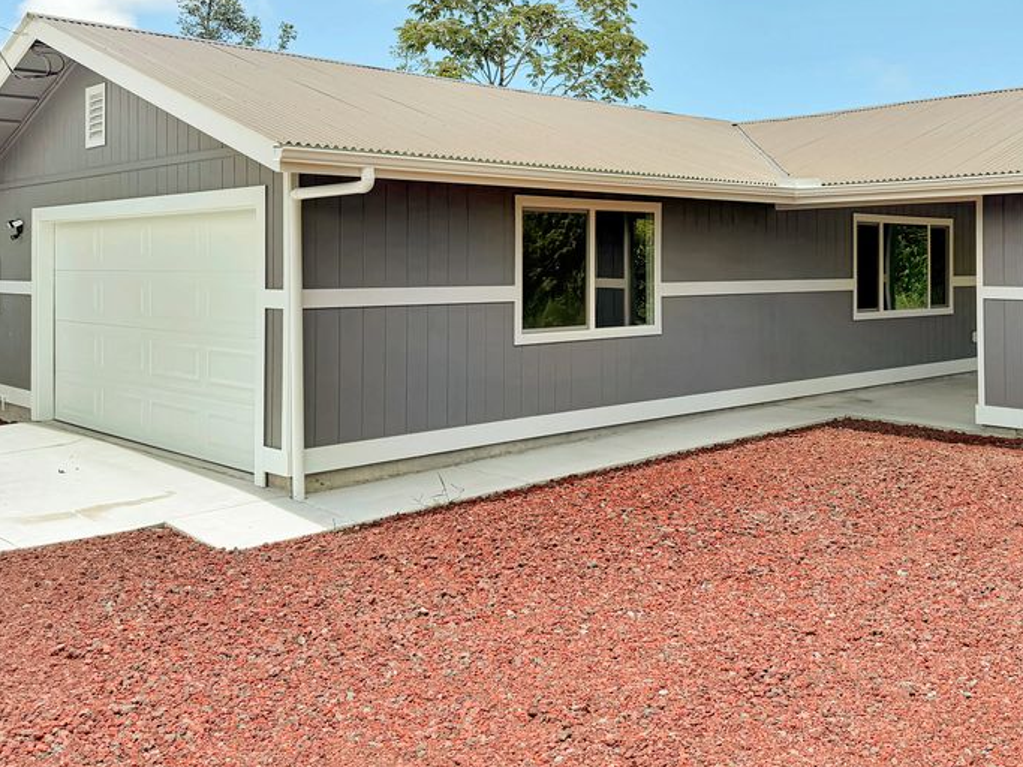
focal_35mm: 36
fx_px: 1064
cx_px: 620
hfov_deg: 51.0
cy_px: 220
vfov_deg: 38.9
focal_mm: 6.76
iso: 80
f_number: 1.8
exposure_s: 1/4000
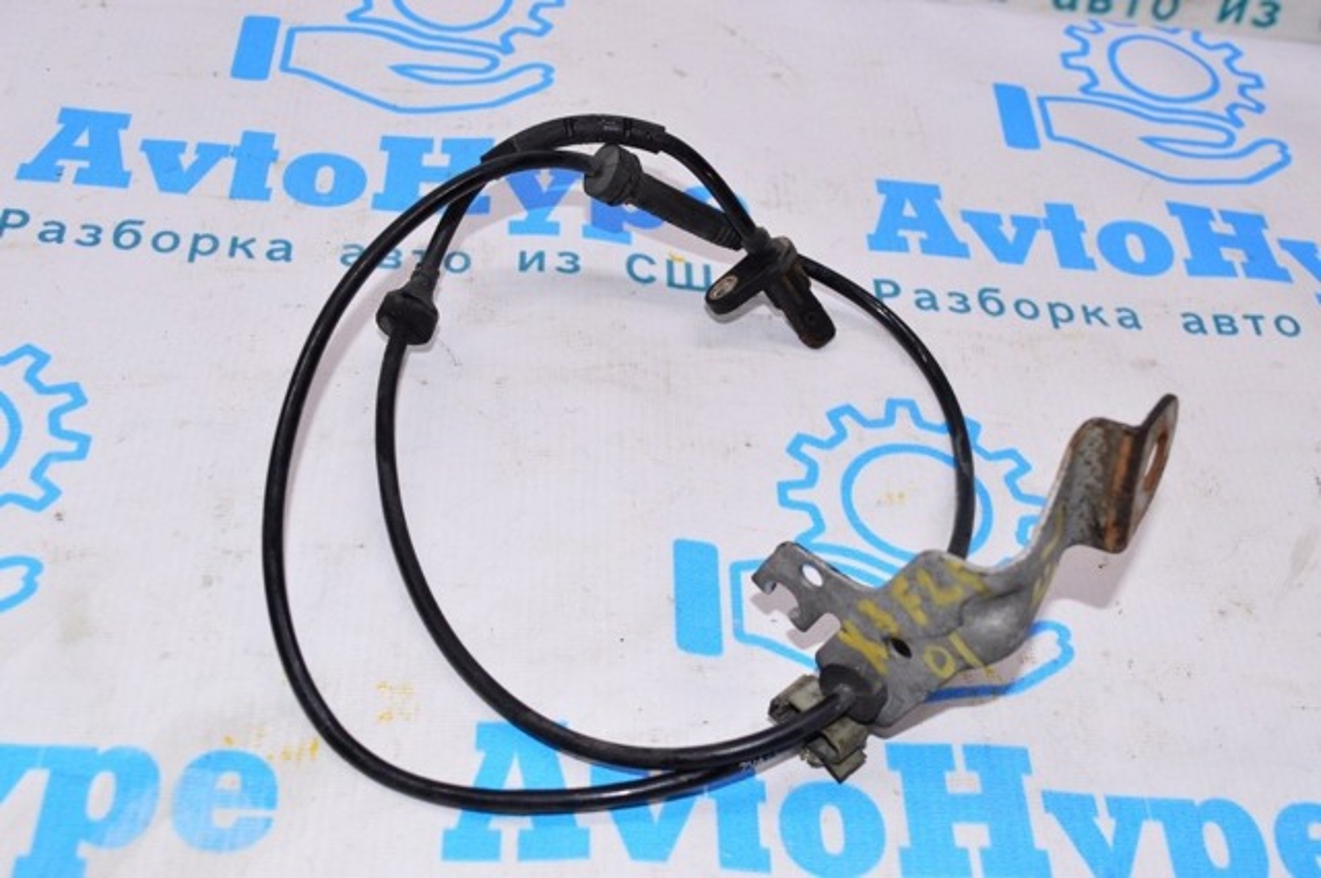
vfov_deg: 28.0
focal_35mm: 48
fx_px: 1759
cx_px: 660
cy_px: 439
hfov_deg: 41.2
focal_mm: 32
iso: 1600
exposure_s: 1/200
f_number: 8
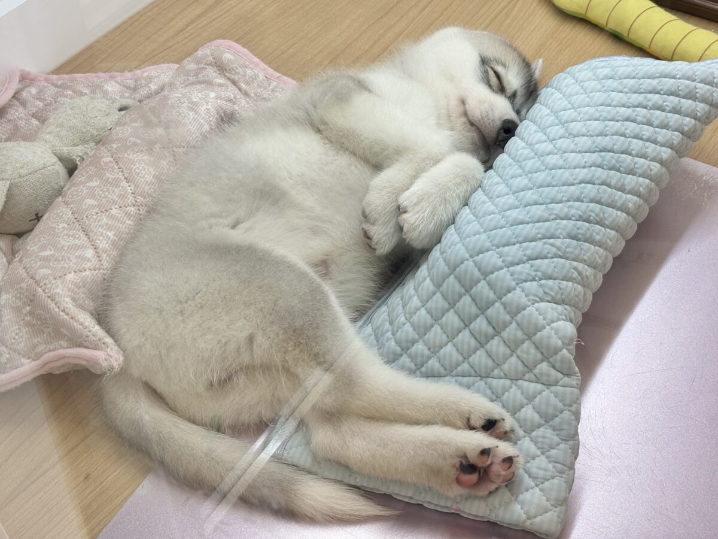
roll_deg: +2.2
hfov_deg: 36.8
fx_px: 1079
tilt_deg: -44.1
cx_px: 359
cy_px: 270
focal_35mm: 52
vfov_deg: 28.0
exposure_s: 1/100
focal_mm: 5.96
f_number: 1.6
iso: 50
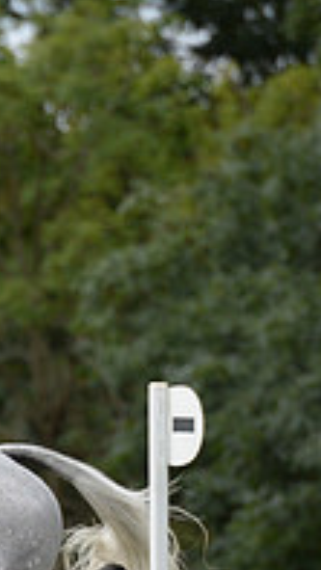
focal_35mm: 1230
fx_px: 18588
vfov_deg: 1.8
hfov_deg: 1.0
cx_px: -388
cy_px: 506
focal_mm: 400
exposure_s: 1/1000
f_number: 7.1
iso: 1000
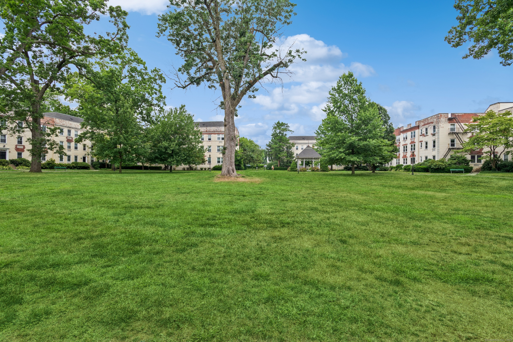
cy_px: 171
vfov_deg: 70.4
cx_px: 256
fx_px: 242
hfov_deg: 93.3
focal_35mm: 17
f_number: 8
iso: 200
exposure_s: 1/60
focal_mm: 17
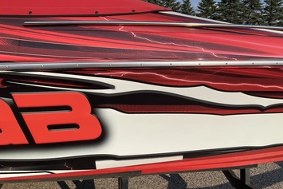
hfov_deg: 55.7
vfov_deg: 38.9
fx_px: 267
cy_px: 99
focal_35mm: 34
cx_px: 152
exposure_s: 1/1912
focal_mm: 3
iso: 25
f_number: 1.8
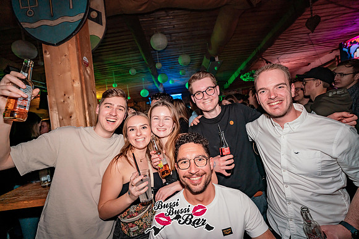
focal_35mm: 16
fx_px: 160
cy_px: 120
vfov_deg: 73.8
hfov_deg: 96.7
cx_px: 180
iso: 1600
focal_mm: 16
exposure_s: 1/60
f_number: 4
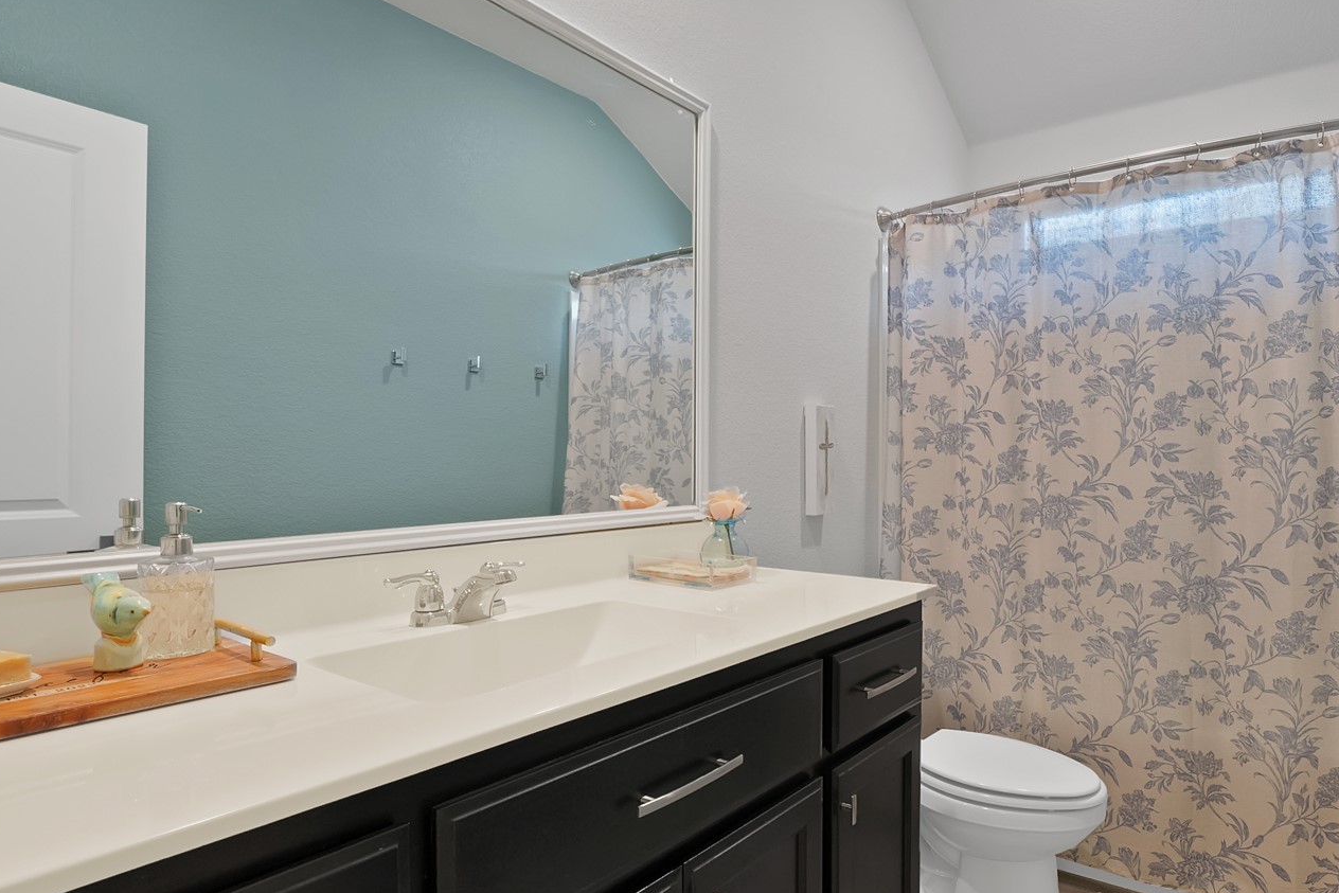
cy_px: 441
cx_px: 772
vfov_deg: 64.6
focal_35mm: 19
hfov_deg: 86.3
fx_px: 707
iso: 640
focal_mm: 12
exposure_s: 1/2.5
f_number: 9
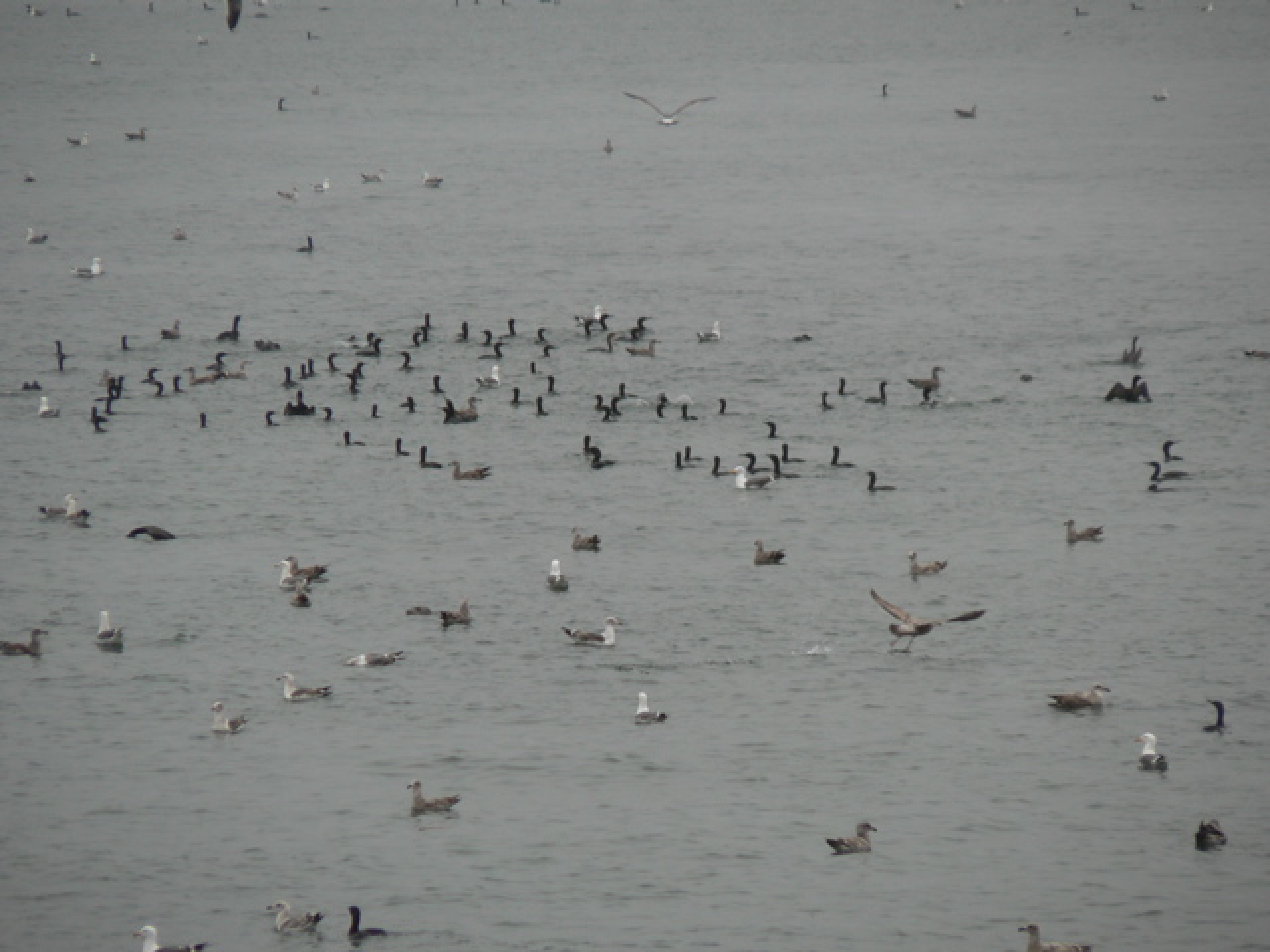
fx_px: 13648
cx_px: 635
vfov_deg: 4.0
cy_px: 476
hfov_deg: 5.3
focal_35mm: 372
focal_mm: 62
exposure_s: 1/400
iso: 100
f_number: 3.3
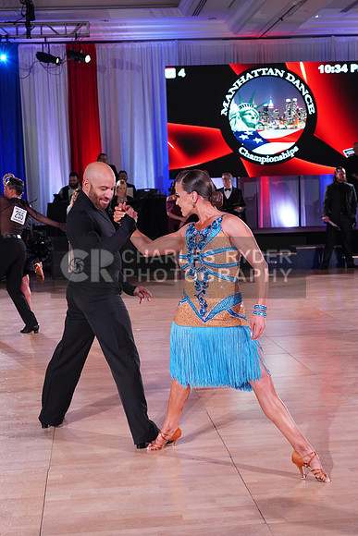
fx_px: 850
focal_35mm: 57
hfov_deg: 23.8
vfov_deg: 35.0
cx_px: 179
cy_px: 268
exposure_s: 1/160
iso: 1600
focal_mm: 57
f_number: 5.6
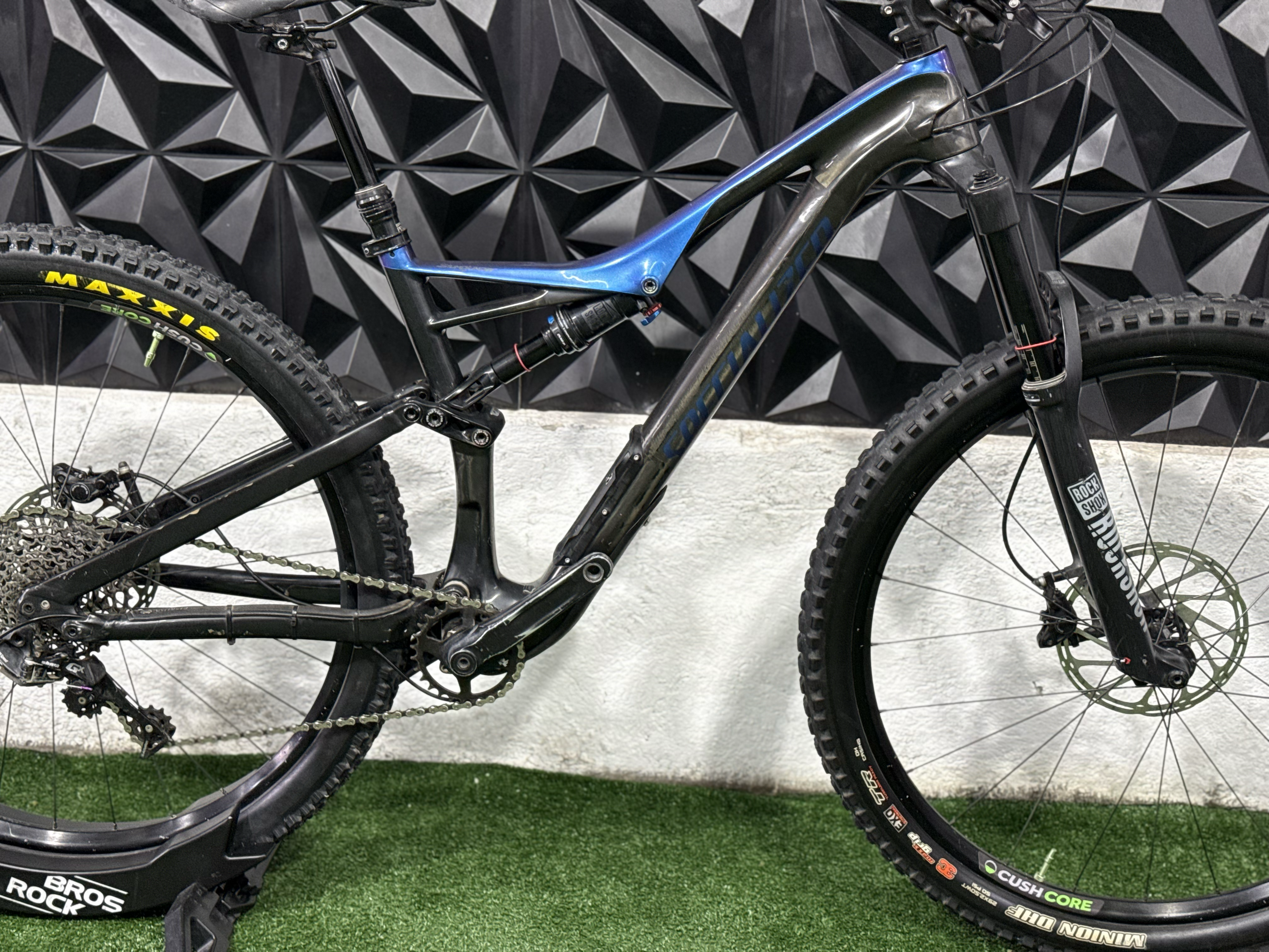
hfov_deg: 39.7
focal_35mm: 48
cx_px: 634
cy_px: 476
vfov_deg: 30.3
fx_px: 1760
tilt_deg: -16.3
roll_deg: -2.1
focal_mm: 6.76
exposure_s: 1/60
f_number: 1.78
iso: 160
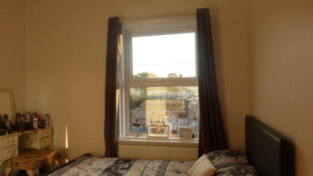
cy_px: 97
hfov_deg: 67.9
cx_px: 154
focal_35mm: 28
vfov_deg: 41.4
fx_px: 232
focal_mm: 4.3
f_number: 3.3
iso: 100
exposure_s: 1/100
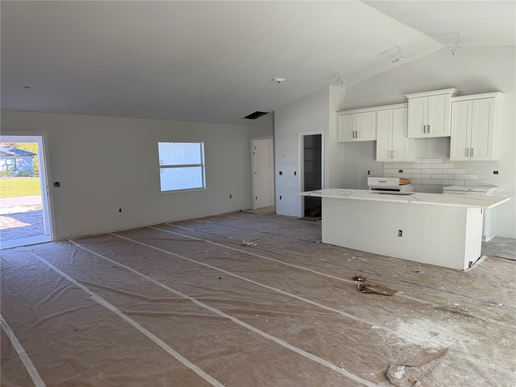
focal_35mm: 24
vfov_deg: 56.8
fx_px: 358
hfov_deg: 71.6
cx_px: 258
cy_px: 194
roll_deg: +1.6
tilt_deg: -5.6
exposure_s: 1/176
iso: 80
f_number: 1.78
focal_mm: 6.76
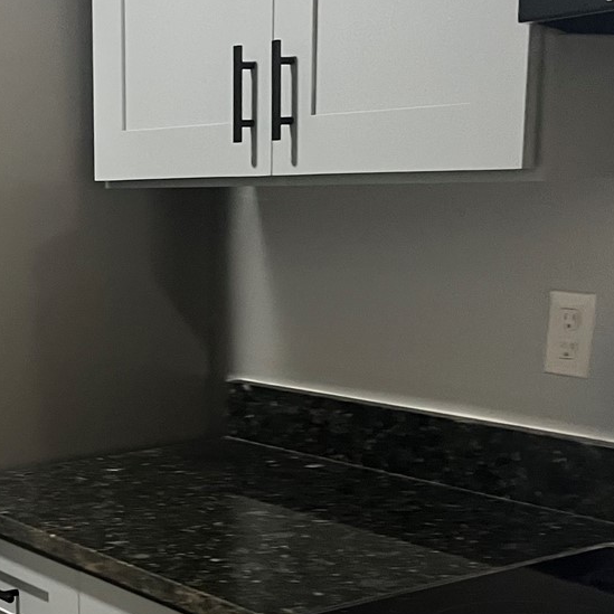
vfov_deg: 25.4
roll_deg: +0.9
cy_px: 460
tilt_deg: -11.8
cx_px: 4
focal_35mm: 67
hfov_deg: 24.6
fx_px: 1345
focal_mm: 5.1
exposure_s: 1/60
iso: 320
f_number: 1.6
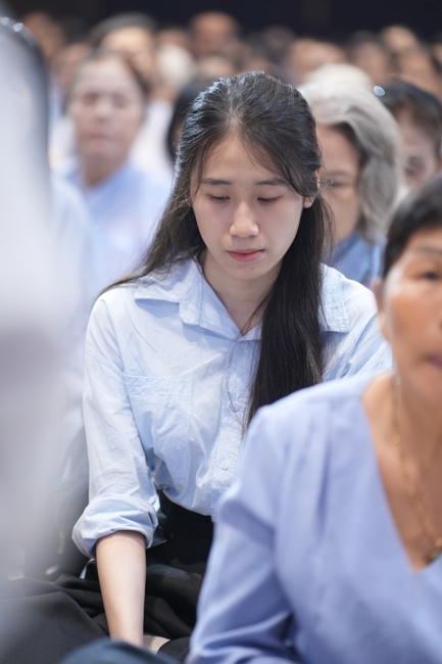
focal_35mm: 150
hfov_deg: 9.1
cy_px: 332
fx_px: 2764
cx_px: 221
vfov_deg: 13.7
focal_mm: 150
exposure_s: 1/100
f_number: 2.8
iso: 2000
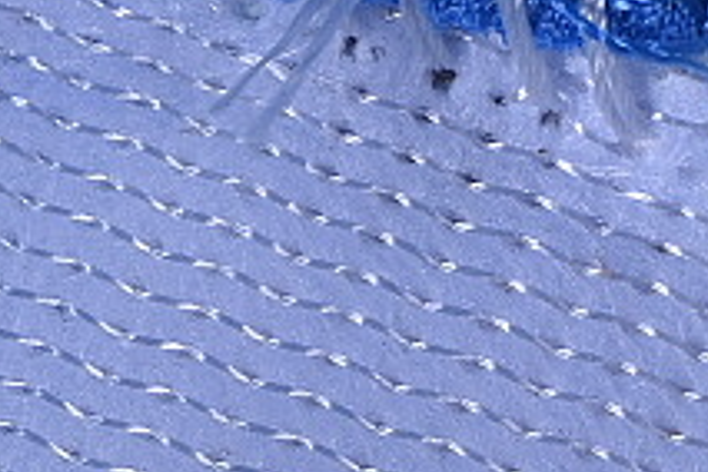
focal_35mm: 381
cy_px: 429
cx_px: -183
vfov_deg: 3.6
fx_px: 7492
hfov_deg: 5.4
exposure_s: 1/80
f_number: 7.1
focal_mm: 50
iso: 160
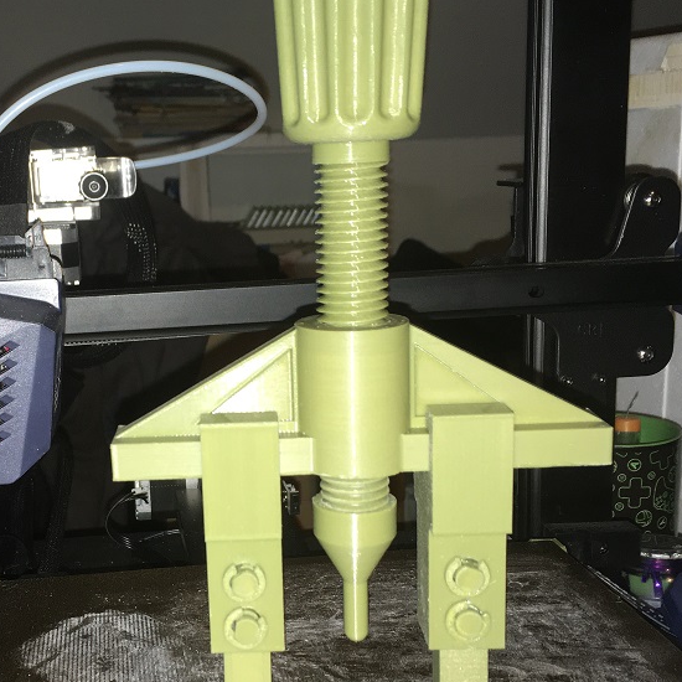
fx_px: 1048
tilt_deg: -13.5
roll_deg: +2.2
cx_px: 192
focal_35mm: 47
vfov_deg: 36.0
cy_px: 384
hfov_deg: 35.5
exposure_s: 1/25
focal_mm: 4.15
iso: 64
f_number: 2.2
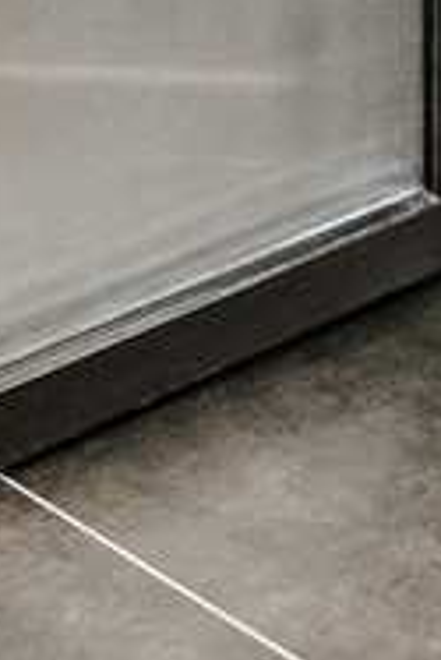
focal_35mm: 131
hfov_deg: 10.0
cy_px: -863
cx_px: 781
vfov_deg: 12.6
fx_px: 2402
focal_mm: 24
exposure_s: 1/100
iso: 1000
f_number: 4.5
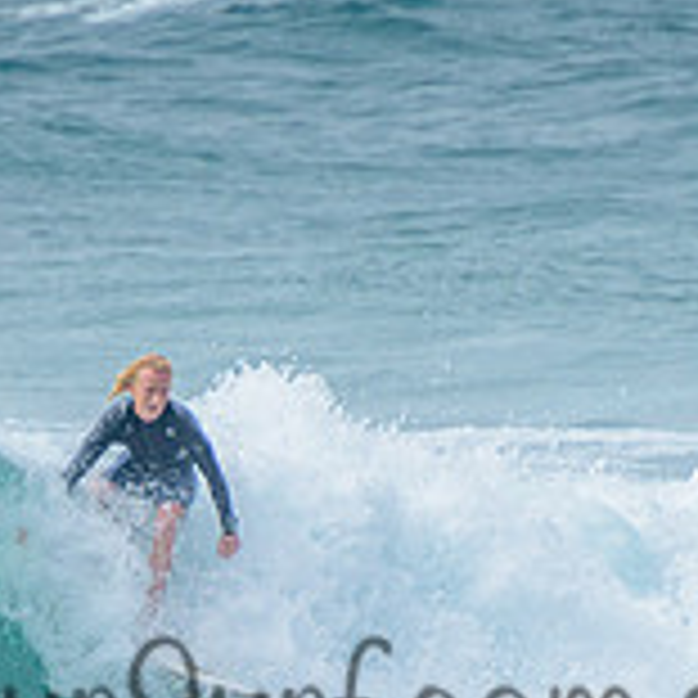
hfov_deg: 1.1
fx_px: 35680
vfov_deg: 1.1
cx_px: 240
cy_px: 639
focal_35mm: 1564
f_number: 5.6
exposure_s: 1/2000
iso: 180
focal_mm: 400
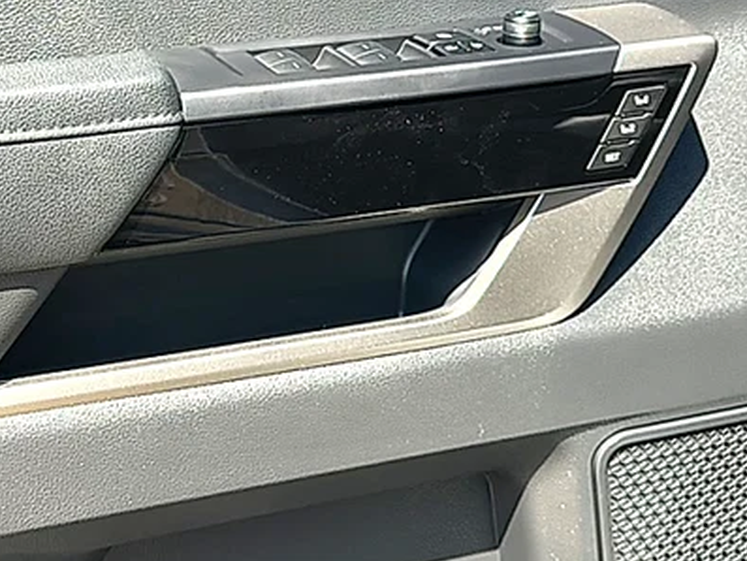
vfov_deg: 21.6
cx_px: 224
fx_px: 1446
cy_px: 99
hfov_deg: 28.7
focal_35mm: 67
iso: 80
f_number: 1.78
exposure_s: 1/691
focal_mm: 6.86
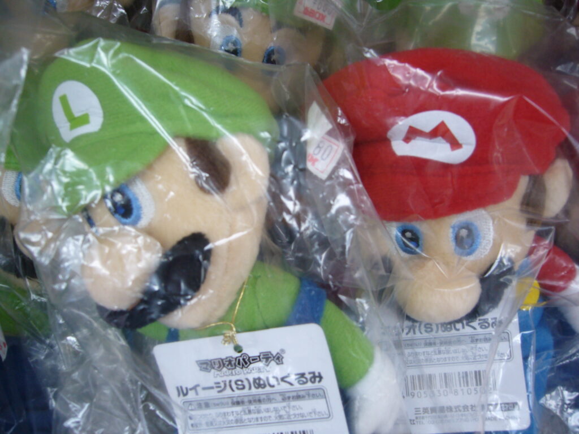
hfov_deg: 52.6
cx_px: 290
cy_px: 217
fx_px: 585
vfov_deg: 40.7
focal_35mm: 35
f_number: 2.8
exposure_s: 1/15
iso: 100
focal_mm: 5.8
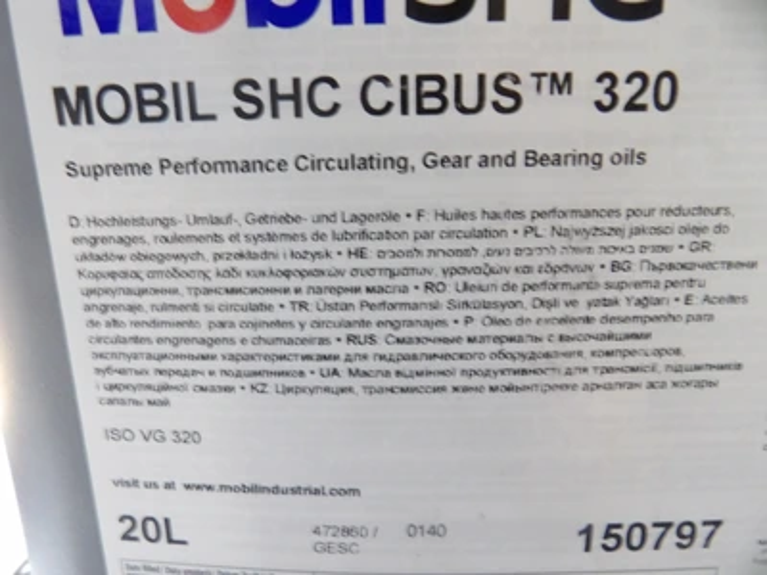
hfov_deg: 71.6
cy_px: 288
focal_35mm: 24
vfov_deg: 56.8
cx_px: 384
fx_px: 532
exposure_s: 1/8
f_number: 3.2
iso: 800
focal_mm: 4.3
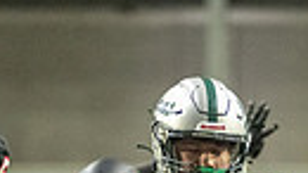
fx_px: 5559
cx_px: 187
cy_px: 326
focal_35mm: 681
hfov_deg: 3.2
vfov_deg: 1.8
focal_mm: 146
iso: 6400
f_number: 2.8
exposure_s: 1/1250
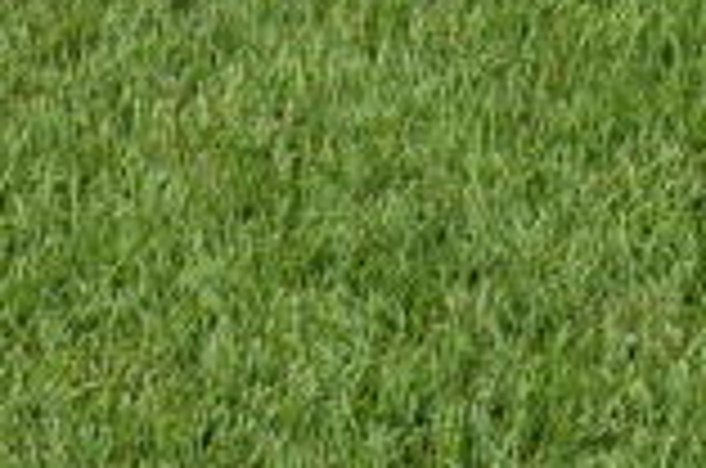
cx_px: 549
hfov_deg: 10.2
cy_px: 256
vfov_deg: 6.8
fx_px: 3932
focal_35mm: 201
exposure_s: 1/320
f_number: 9
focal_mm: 35
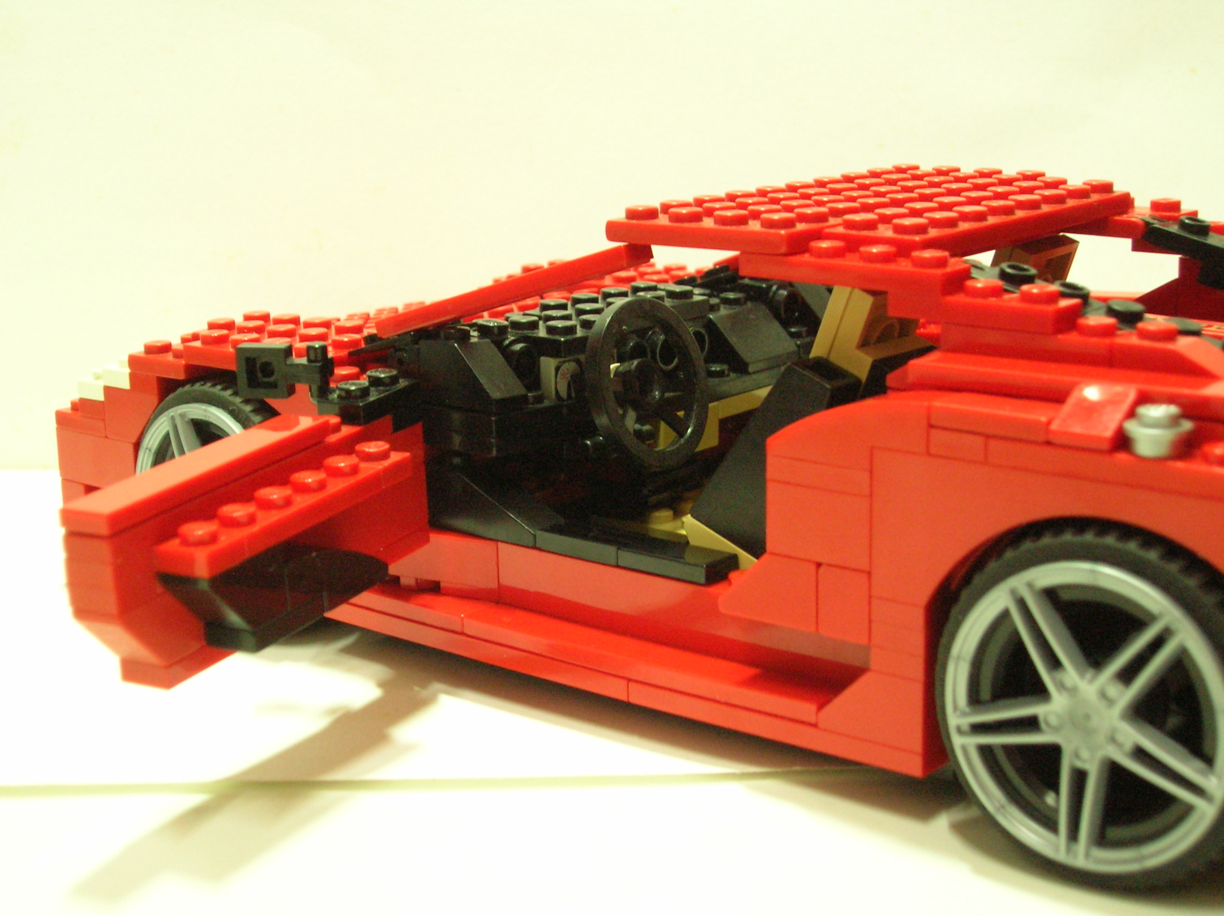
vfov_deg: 27.0
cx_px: 612
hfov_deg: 35.6
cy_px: 458
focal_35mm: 54
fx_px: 1908
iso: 200
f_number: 3.4
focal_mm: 9
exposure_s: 1/2.1
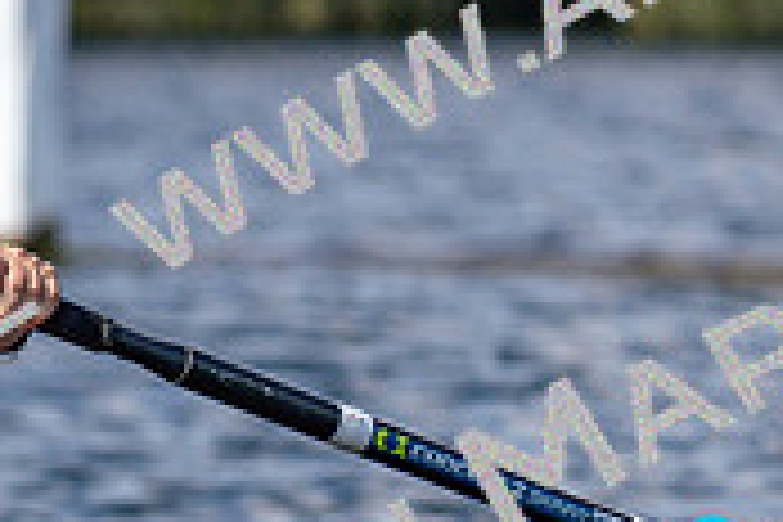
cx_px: -216
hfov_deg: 2.5
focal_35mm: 833
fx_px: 18116
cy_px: 344
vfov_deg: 1.7
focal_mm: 250
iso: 250
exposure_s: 1/1600
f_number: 5.6
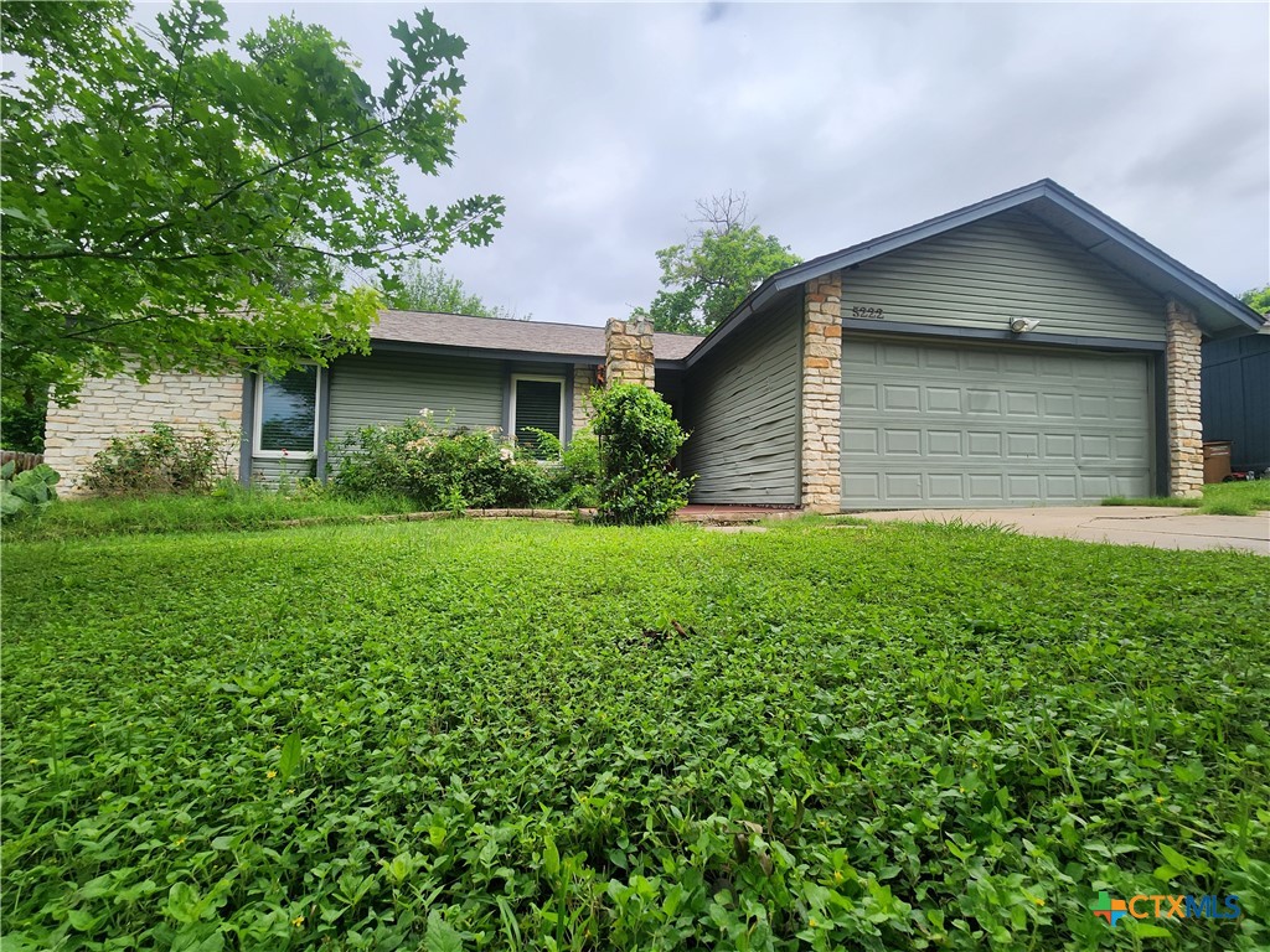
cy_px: 476
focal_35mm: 13
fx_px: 477
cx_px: 635
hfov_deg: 106.2
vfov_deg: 89.9
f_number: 2.2
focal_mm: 2.2
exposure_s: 1/2071
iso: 50
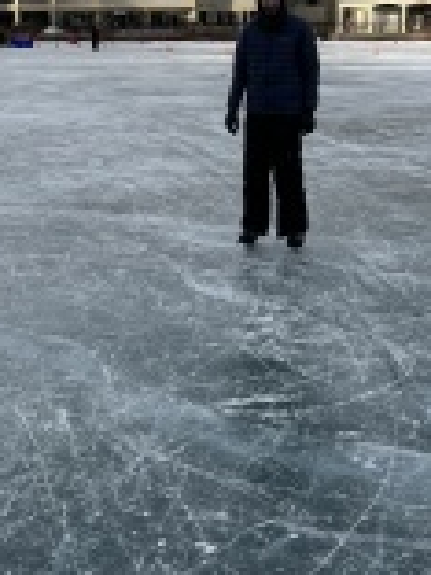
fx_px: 1013
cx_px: 177
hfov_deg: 24.0
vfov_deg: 30.7
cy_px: 96
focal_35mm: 61
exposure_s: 1/1135
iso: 50
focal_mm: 5.7
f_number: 1.5
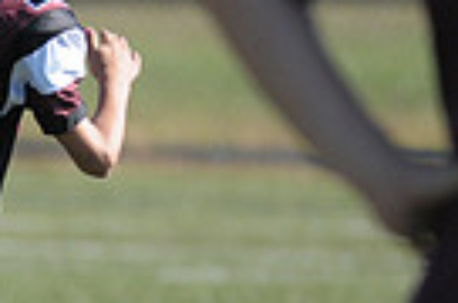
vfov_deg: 0.8
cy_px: 227
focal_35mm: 1730
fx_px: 21958
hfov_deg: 1.2
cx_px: -512
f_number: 4
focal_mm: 270
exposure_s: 1/3200
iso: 640
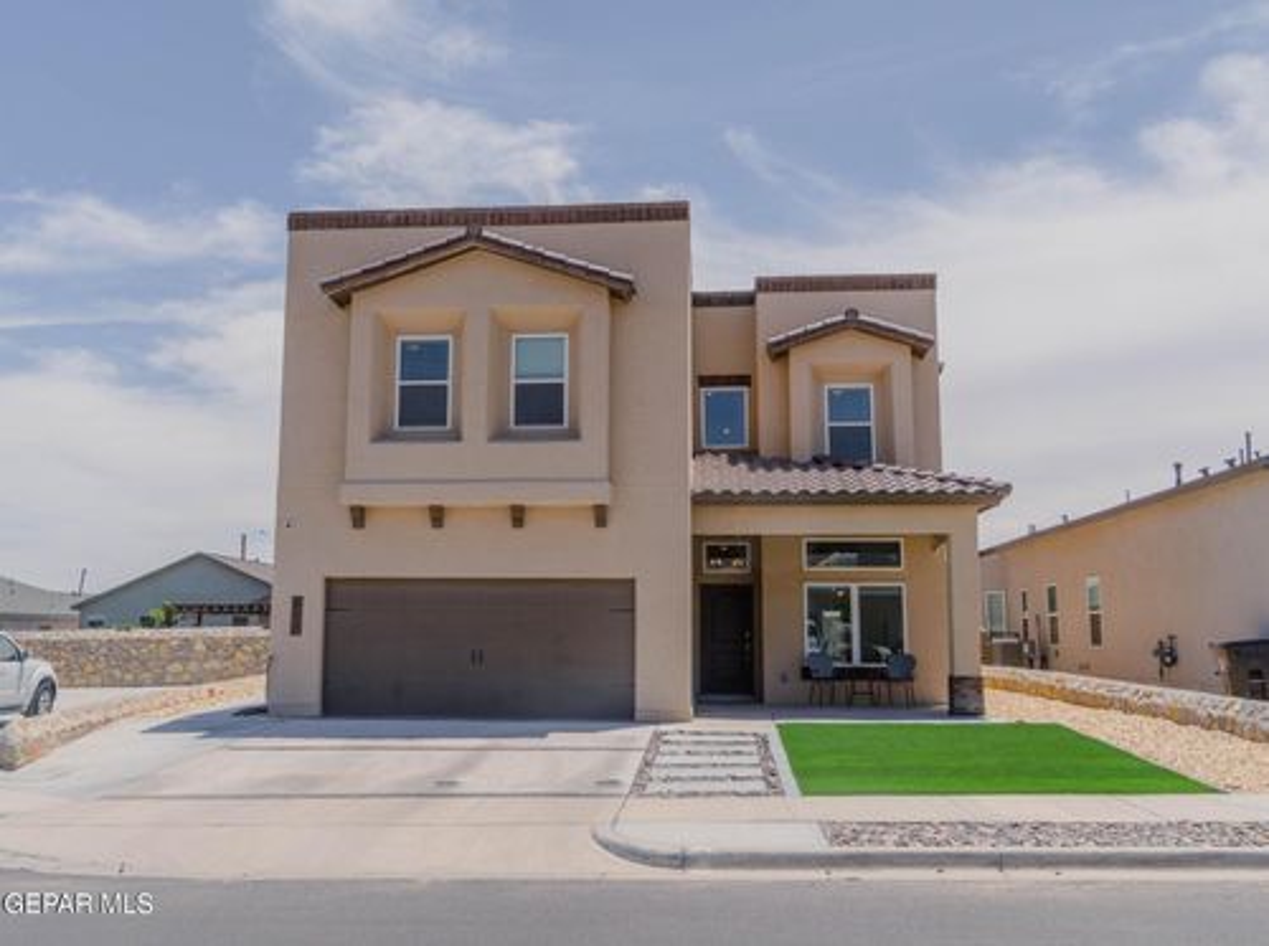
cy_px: 453
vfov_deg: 43.8
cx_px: 587
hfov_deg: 56.5
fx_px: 1178
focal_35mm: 32
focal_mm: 19
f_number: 10
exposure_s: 1/160
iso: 100
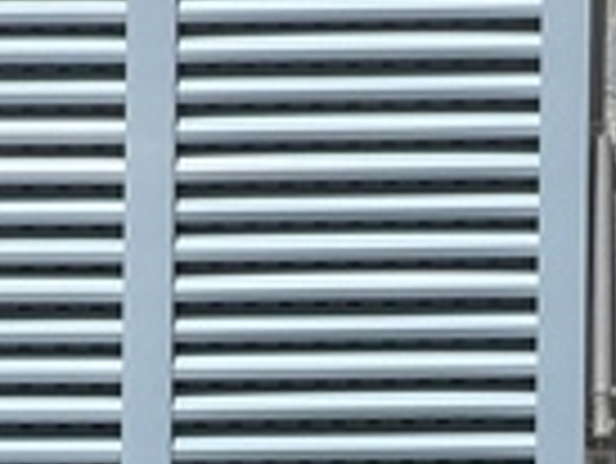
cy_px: 1360
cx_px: -1502
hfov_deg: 2.7
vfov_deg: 2.0
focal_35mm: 730
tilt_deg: -4.2
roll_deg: +0.4
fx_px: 13002
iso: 20
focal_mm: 16.89
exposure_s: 1/799
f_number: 2.8
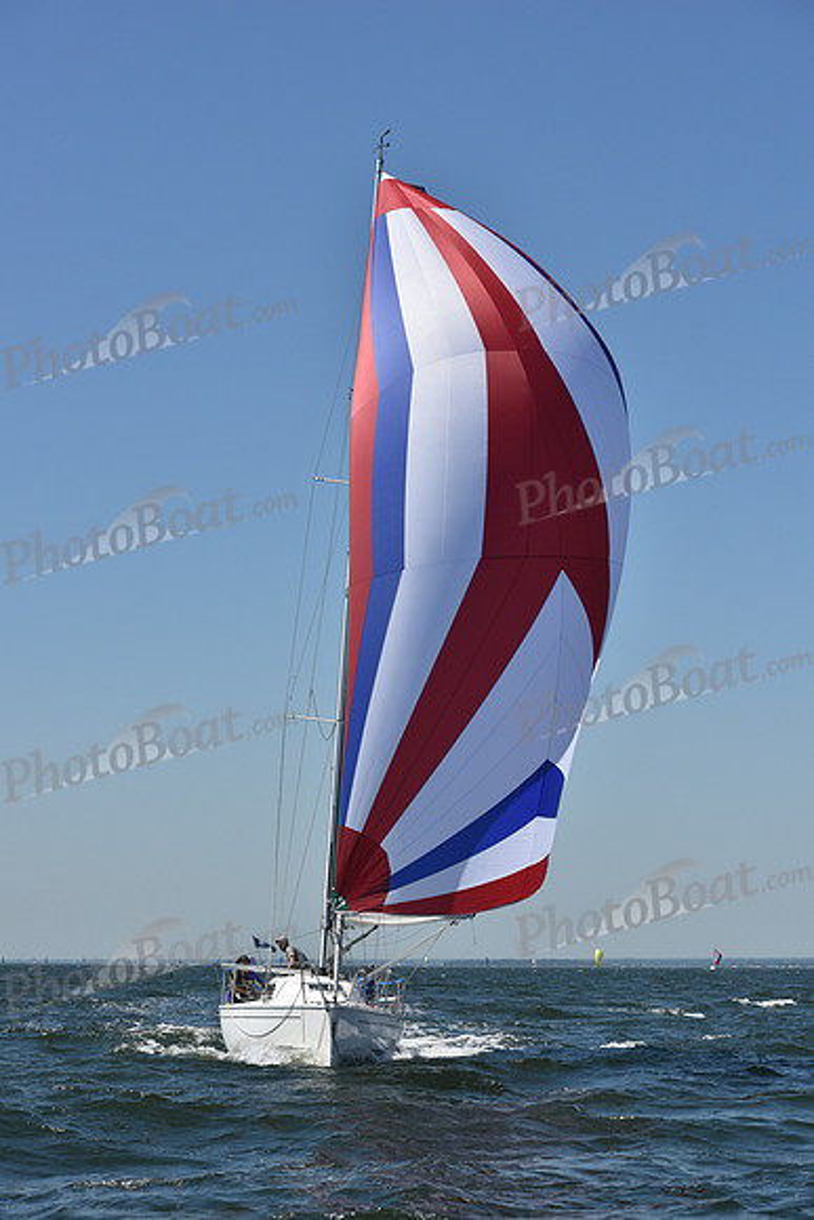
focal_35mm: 70
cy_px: 610
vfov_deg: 28.8
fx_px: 2373
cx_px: 407
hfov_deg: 19.5
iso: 250
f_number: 9
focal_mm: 70
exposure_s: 1/1250
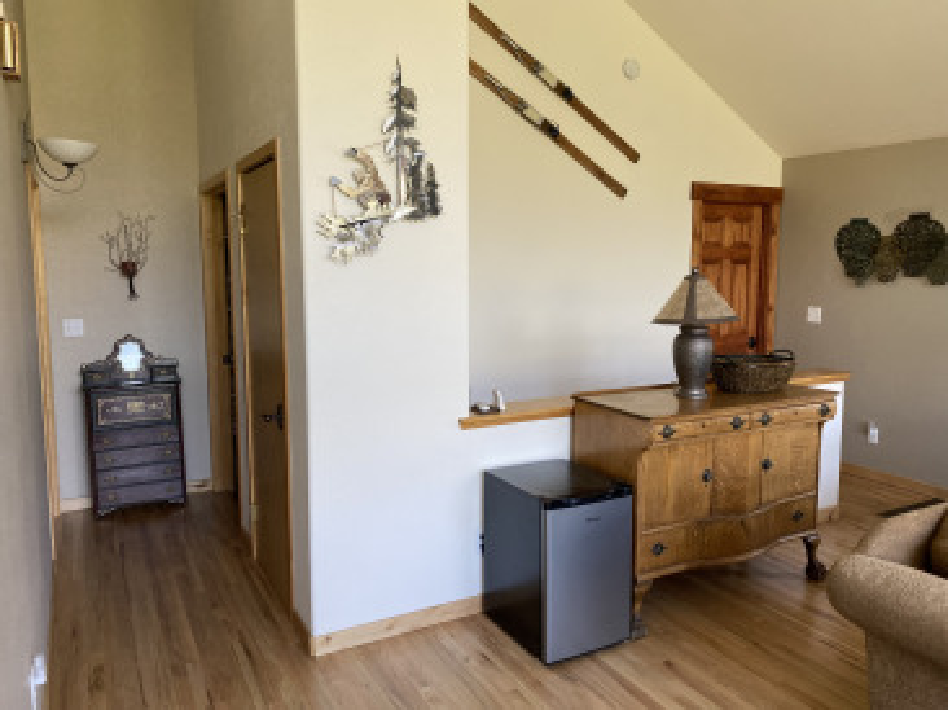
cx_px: 474
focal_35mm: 26
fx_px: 712
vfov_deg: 53.0
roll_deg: +0.5
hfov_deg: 67.3
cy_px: 355
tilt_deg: -6.1
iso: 125
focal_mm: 4.25
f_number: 1.8
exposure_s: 1/110
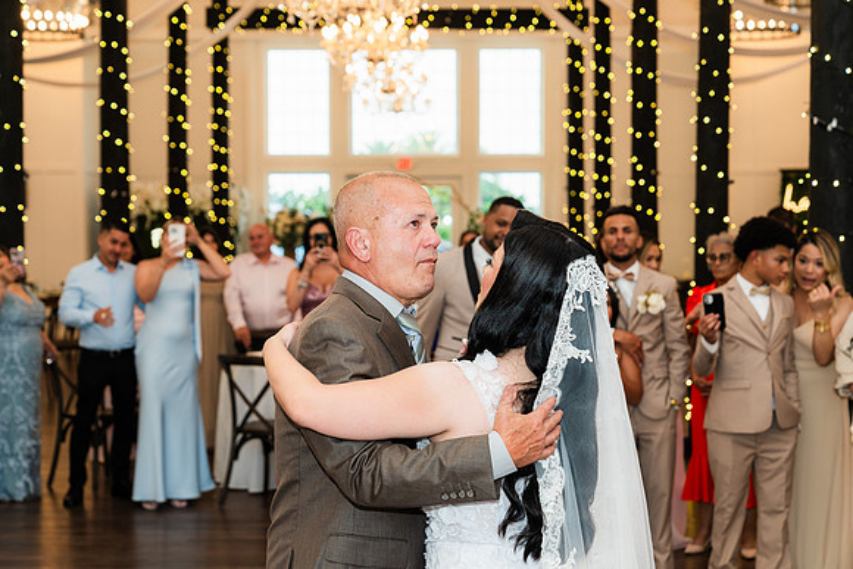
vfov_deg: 19.5
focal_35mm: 70
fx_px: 1653
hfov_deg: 28.9
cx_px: 426
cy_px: 284
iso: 400
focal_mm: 68
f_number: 4.5
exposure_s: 1/125
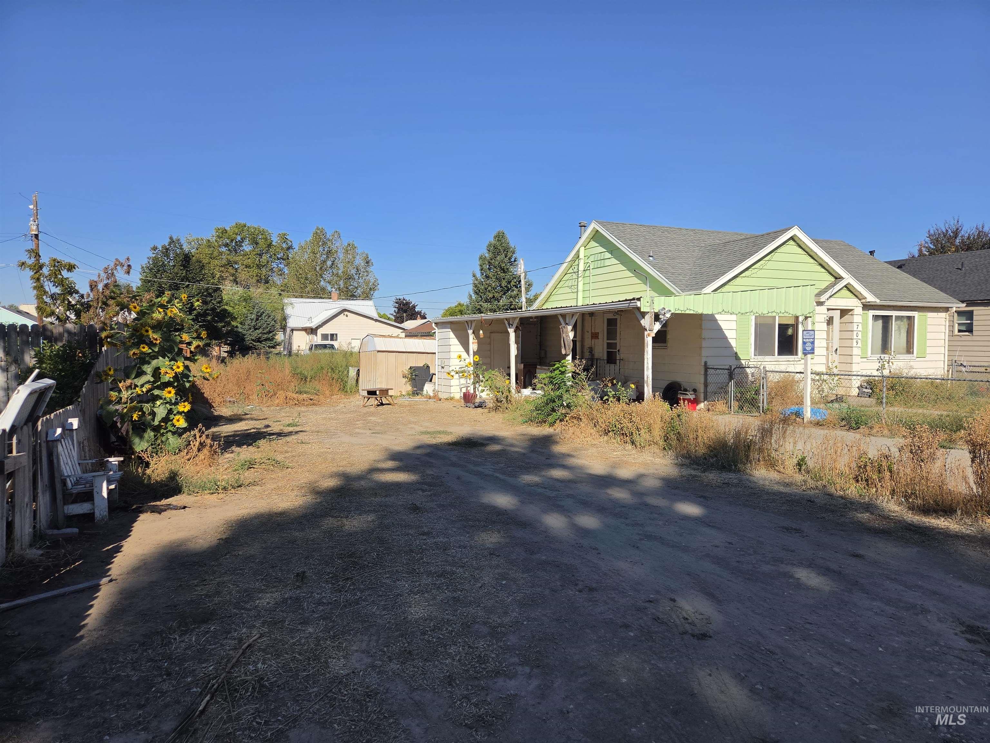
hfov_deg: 73.9
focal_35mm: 23
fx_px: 658
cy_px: 372
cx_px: 495
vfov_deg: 58.9
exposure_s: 1/5717
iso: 80
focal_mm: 5.4
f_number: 1.8
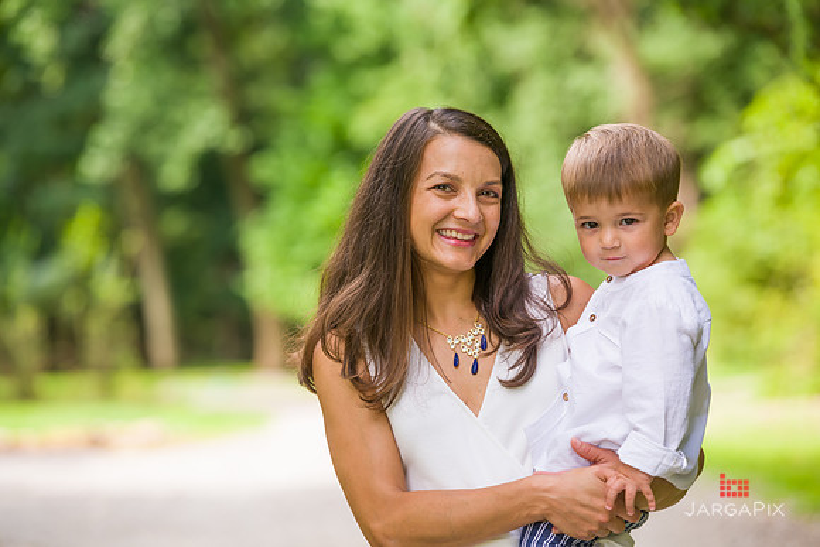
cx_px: 410
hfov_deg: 14.7
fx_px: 3189
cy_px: 274
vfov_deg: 9.8
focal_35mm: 140
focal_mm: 140
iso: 200
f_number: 4
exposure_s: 1/400
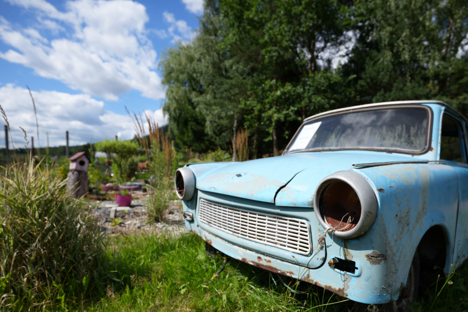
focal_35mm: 20
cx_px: 249
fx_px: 260
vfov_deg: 61.2
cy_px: 192
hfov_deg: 83.9
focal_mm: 16
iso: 100
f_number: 2.8
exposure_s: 1/2000
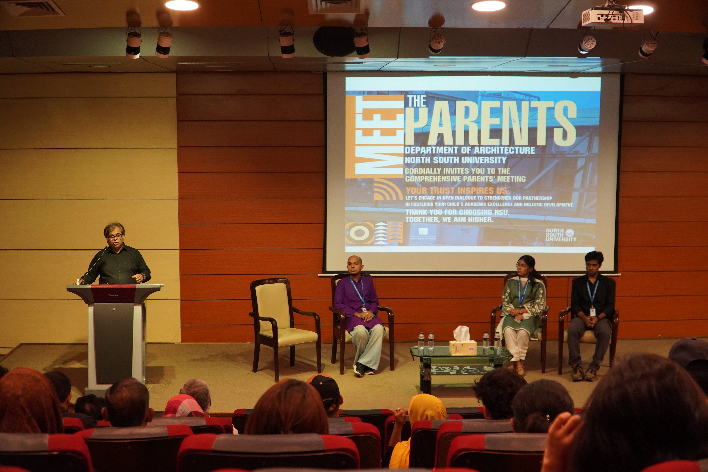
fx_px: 855
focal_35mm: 44
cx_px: 354
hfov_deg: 45.0
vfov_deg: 30.8
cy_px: 236
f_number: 4
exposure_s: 1/160
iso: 2000
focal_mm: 29
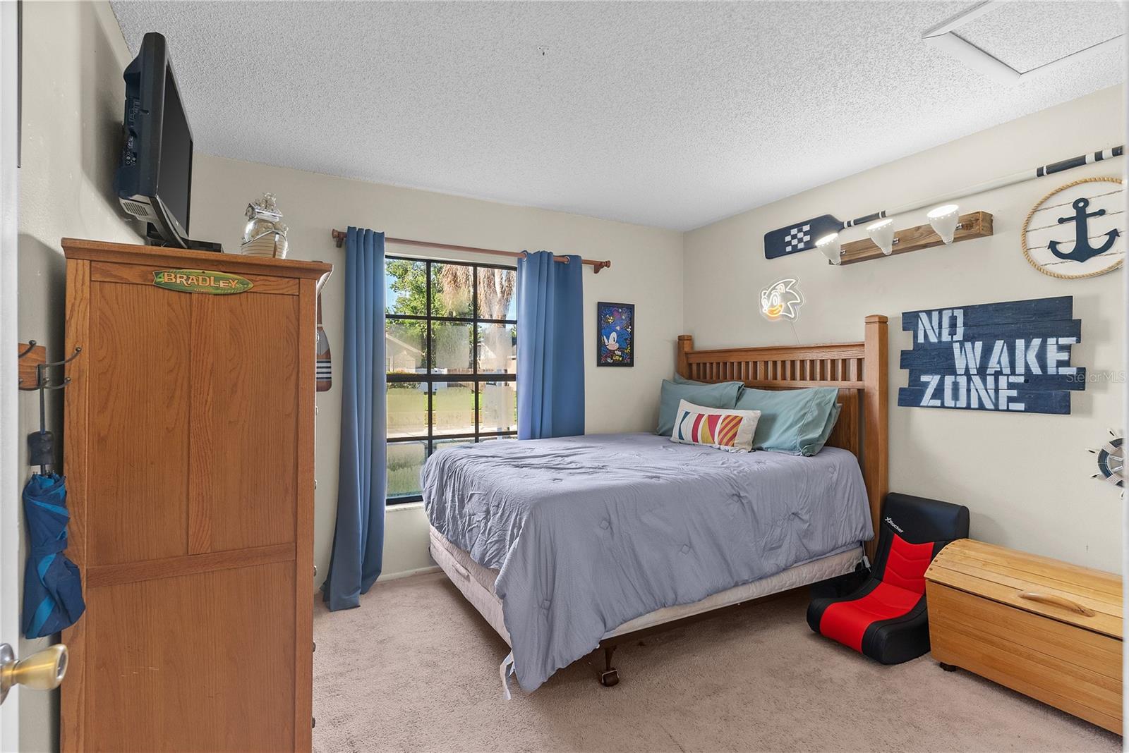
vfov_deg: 70.5
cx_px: 564
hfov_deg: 93.3
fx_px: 533
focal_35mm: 17
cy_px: 376
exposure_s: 1/4
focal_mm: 17
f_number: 8
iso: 400
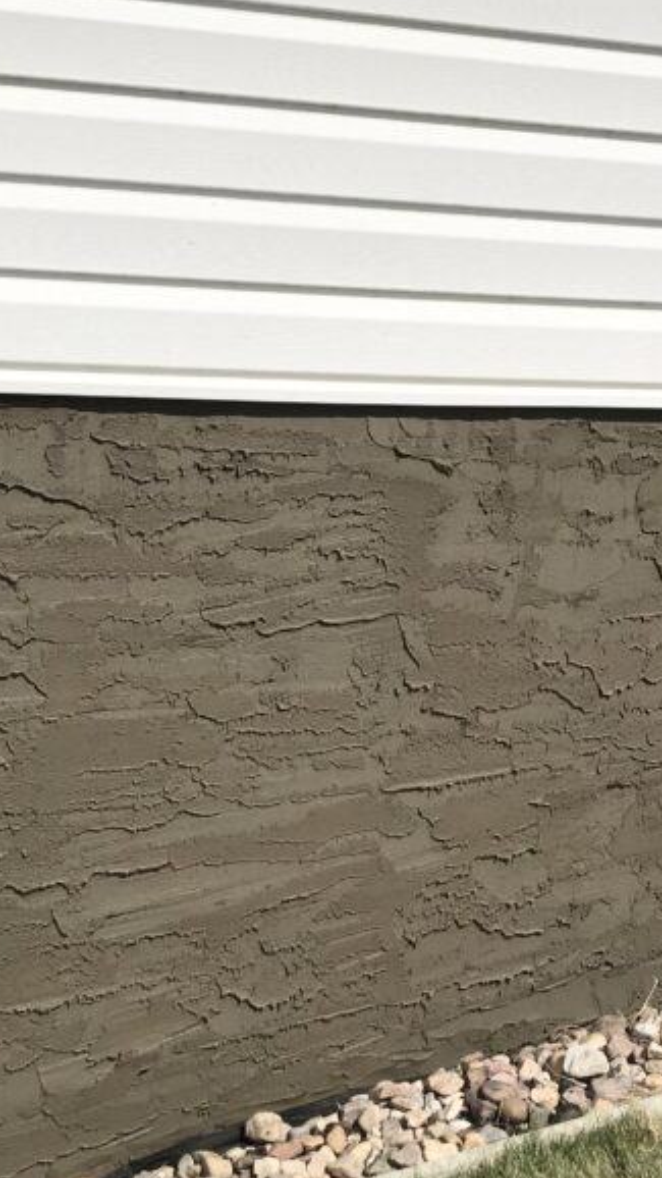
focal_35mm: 54
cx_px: 424
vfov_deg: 38.4
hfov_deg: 22.2
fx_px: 1686
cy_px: 675
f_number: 1.8
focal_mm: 3.99
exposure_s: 1/5988
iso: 20
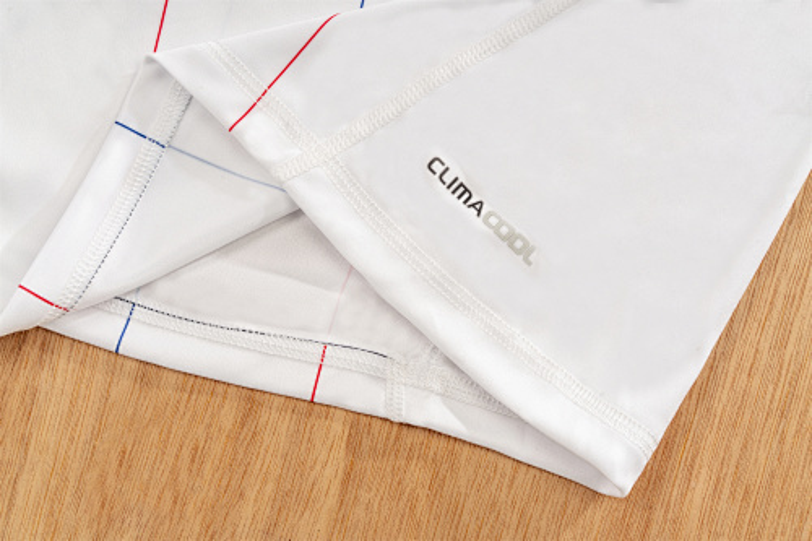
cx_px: 406
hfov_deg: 36.3
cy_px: 270
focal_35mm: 55
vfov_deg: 24.6
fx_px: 1240
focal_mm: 55
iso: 100
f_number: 11
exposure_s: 1/125
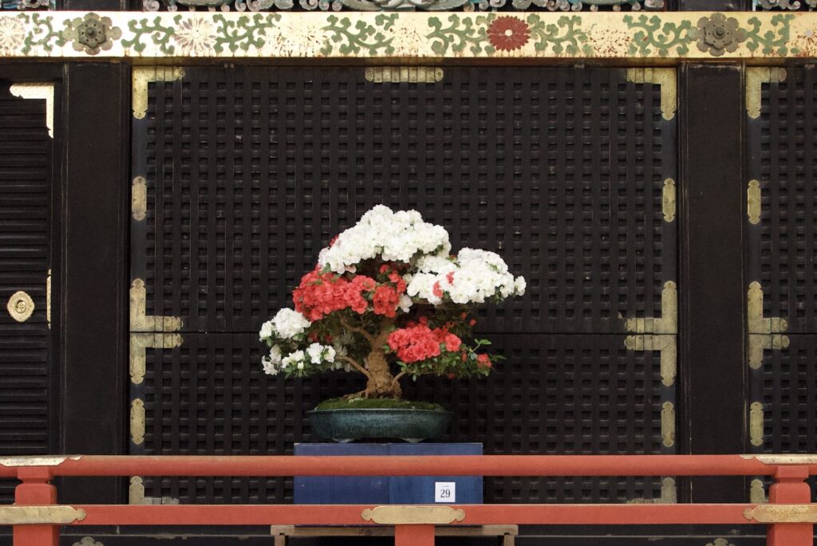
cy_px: 273
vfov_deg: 39.0
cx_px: 408
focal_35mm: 34
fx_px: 772
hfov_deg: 55.7
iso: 10000
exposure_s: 1/500
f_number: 5
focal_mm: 34
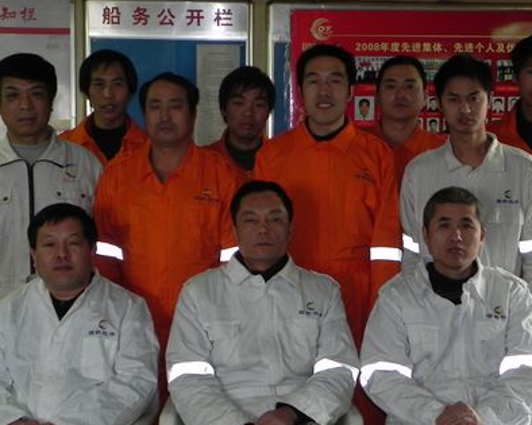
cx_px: 269
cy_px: 223
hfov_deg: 31.0
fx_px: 960
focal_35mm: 61
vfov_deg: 25.0
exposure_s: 1/30
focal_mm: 7.3
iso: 200
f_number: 3.2
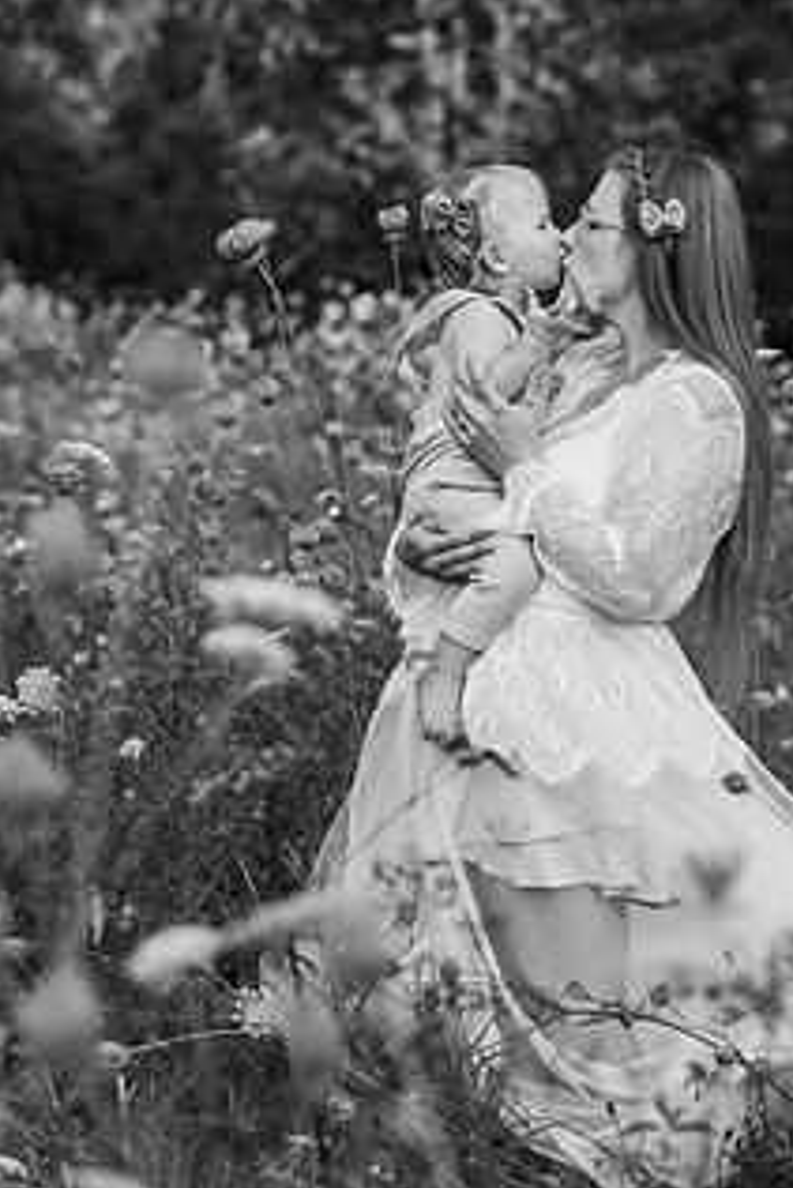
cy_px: 564
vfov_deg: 16.9
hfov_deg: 11.3
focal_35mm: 121
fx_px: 3993
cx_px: 462
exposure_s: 1/1250
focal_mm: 85
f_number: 3.5
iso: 250
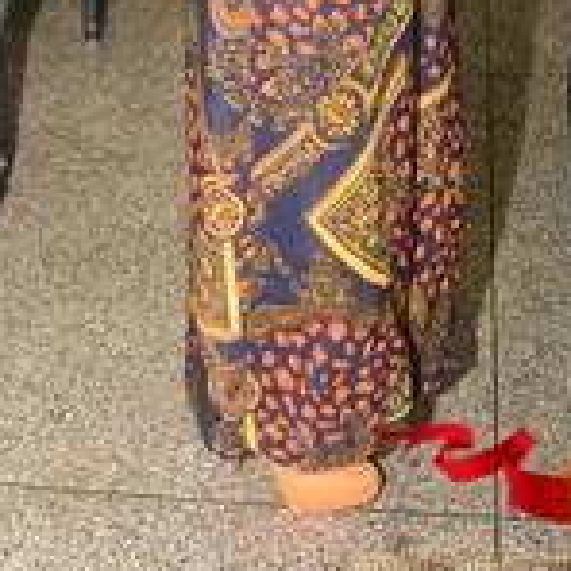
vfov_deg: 18.7
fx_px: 1586
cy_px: -201
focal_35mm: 85
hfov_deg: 20.4
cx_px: 320
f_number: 3.8
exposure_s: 1/160
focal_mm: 22
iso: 1600
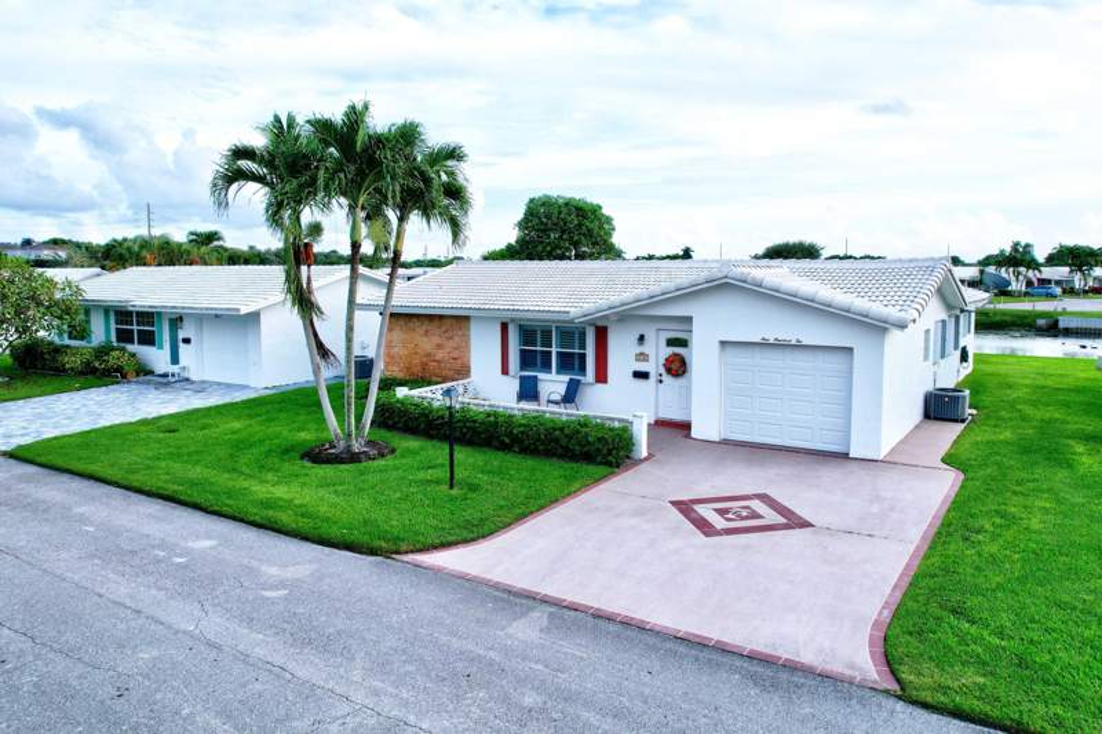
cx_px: 551
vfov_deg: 57.2
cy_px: 367
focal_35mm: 22
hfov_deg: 78.6
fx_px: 673
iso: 100
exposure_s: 1/640
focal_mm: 8.4
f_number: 2.8
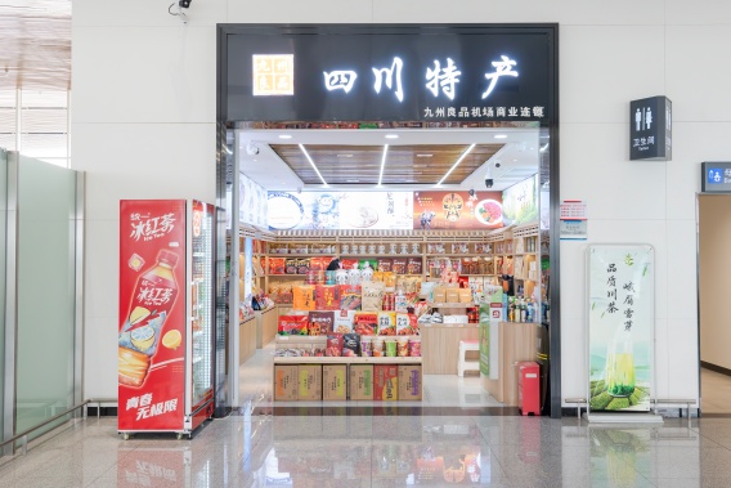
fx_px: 772
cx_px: 368
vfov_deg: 35.1
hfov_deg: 50.7
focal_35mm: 38
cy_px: 236
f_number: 8
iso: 4000
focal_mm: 36
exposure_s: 1/100
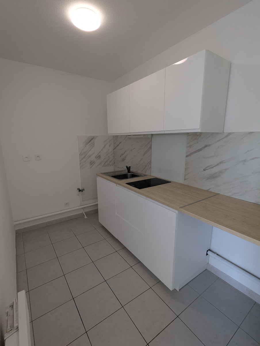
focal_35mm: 16
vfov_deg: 94.4
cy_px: 173
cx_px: 130
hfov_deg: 78.3
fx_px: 160
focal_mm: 2.35
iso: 49
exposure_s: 1/45.6
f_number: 2.2
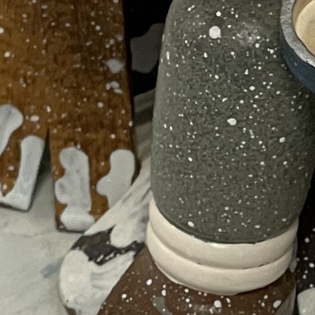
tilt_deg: -34.2
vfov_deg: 4.0
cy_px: -202
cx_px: 201
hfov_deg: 4.1
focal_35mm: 432
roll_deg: +1.1
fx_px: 4448
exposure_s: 1/50
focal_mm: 7.5
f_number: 2.2
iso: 160
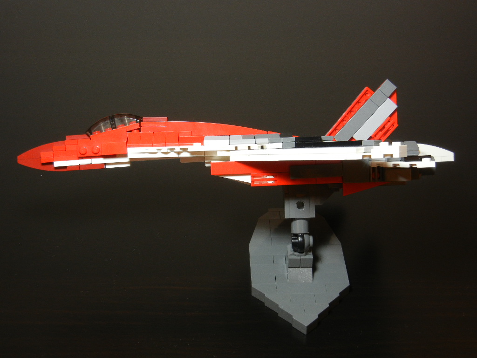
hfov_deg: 32.7
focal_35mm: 59
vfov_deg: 24.8
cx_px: 238
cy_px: 179
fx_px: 813
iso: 240
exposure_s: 1/30
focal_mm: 10.6
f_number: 4
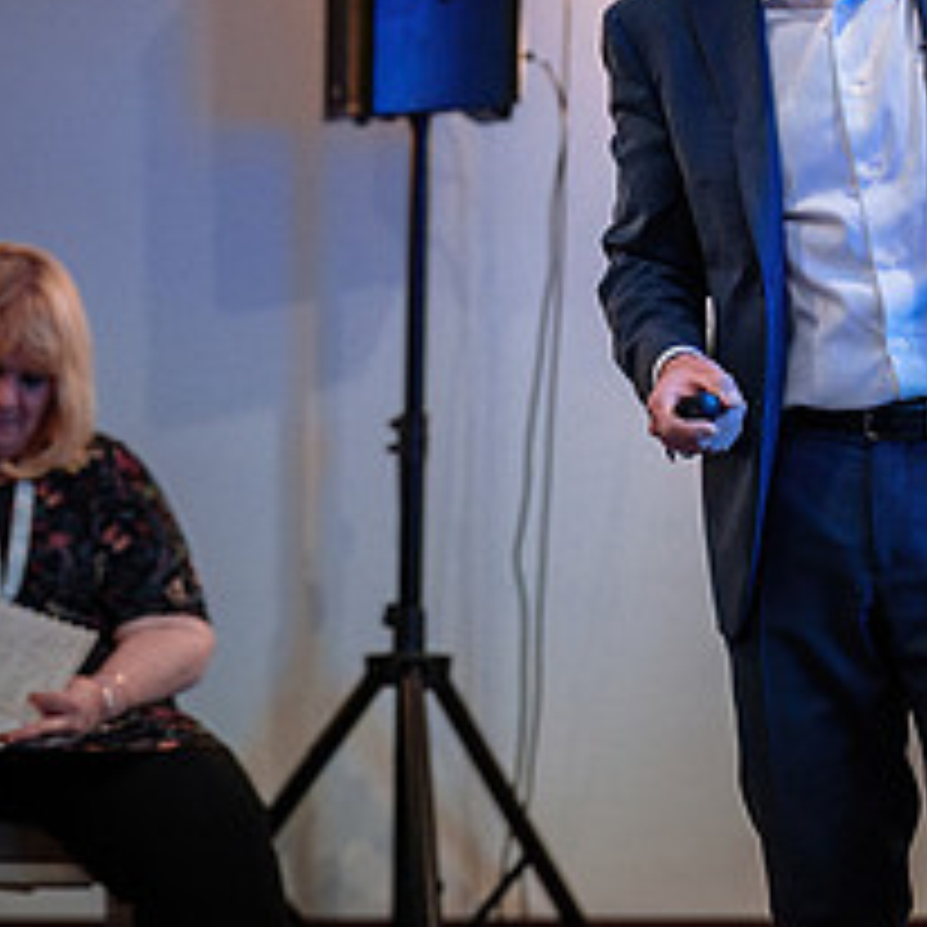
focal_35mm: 136
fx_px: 4120
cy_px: 329
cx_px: 209
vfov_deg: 12.8
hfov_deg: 12.8
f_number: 1.6
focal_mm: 50
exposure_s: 1/400
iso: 1600
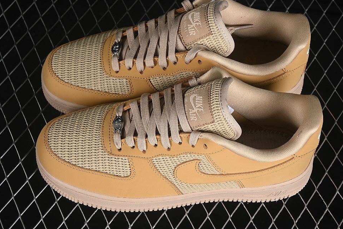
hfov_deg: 24.2
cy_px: 110
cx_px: 179
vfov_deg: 16.3
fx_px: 800
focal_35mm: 84
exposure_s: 1/80
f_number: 7.1
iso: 160
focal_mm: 50
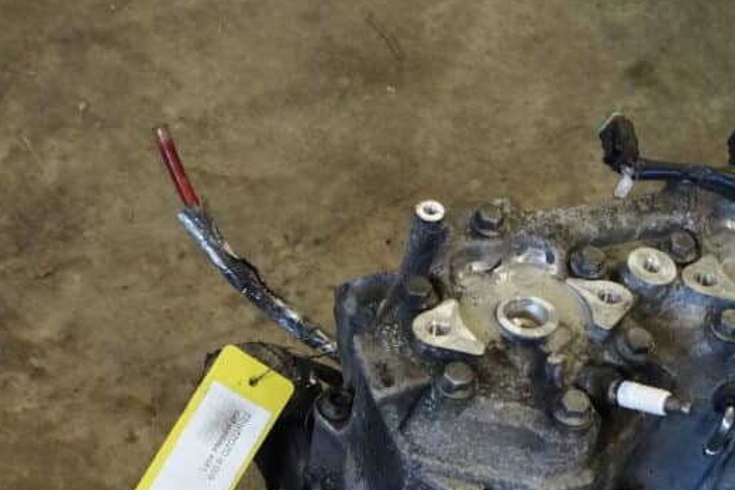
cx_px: 365
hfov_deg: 37.5
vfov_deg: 24.9
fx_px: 1082
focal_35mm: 53
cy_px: 417
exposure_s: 1/60
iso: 2000
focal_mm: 18
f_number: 5
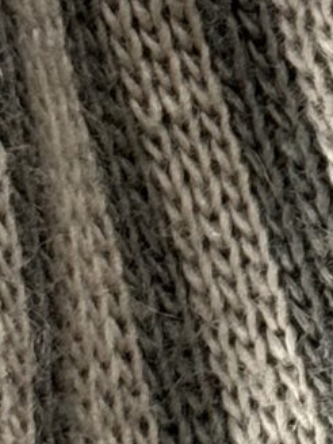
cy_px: -203
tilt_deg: -71.0
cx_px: 965
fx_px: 4810
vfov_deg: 5.2
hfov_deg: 3.9
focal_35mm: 375
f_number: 1.78
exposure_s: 1/60
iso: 160
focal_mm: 6.76
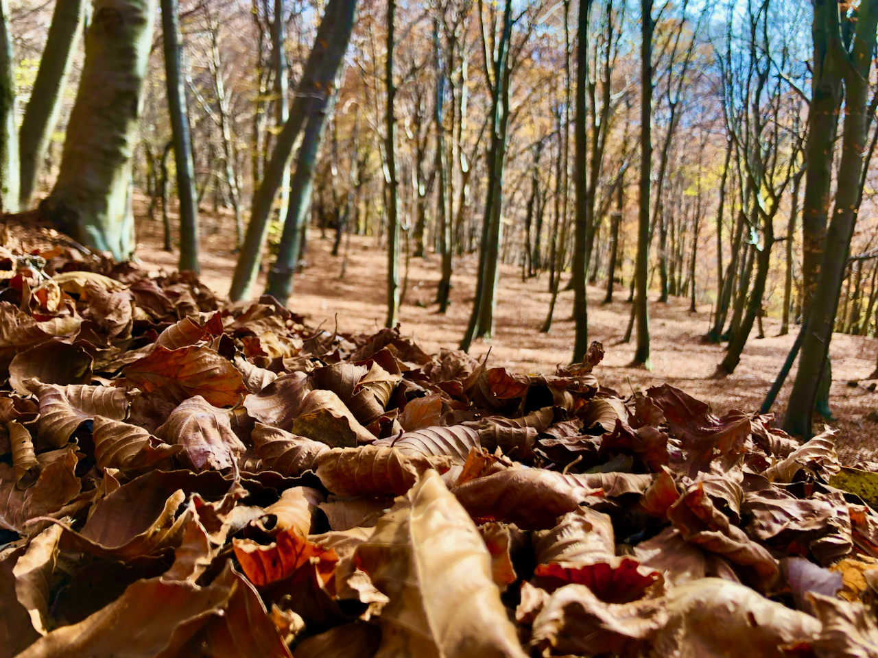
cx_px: 439
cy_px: 329
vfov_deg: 49.7
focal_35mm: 28
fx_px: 710
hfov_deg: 63.4
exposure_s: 1/123
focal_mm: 4
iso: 20
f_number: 1.8
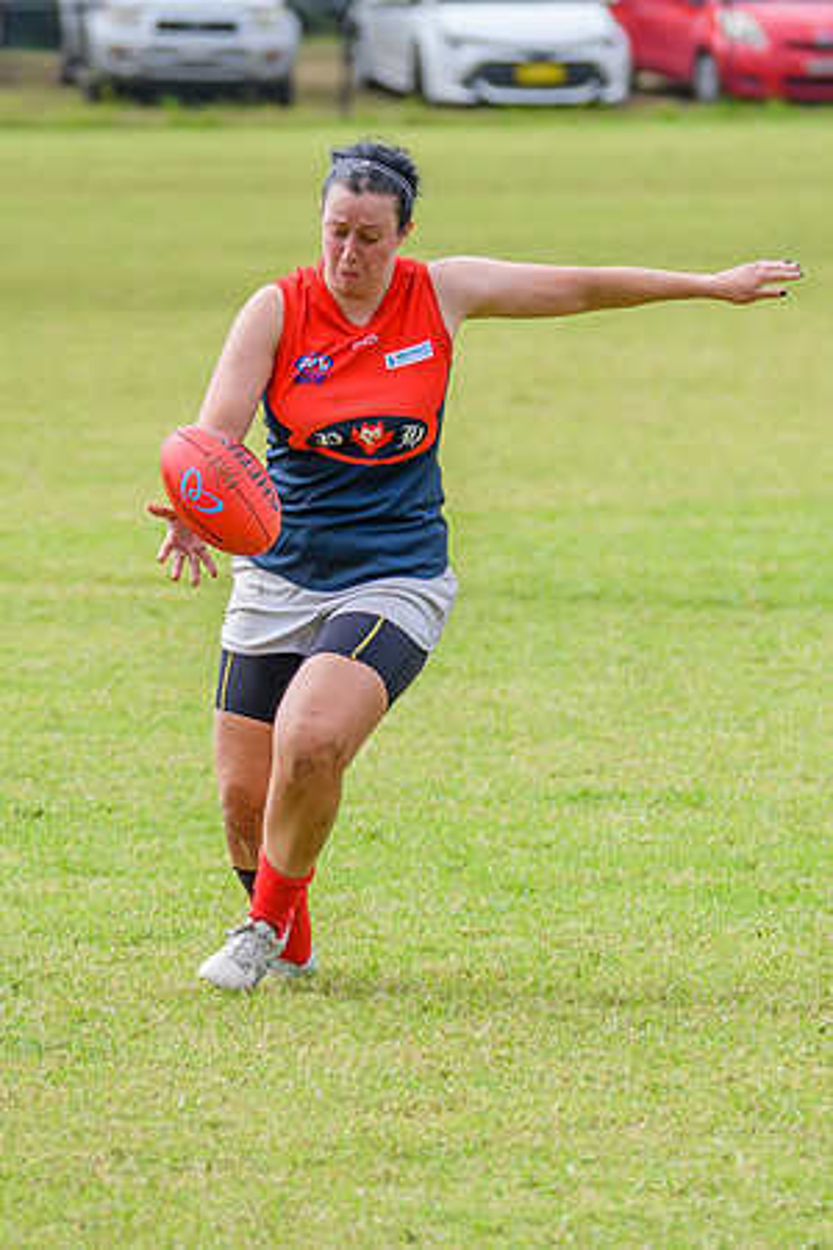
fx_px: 18438
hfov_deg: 2.6
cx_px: 485
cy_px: 540
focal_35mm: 531
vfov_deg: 3.9
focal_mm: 240
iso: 800
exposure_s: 1/1600
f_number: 6.3
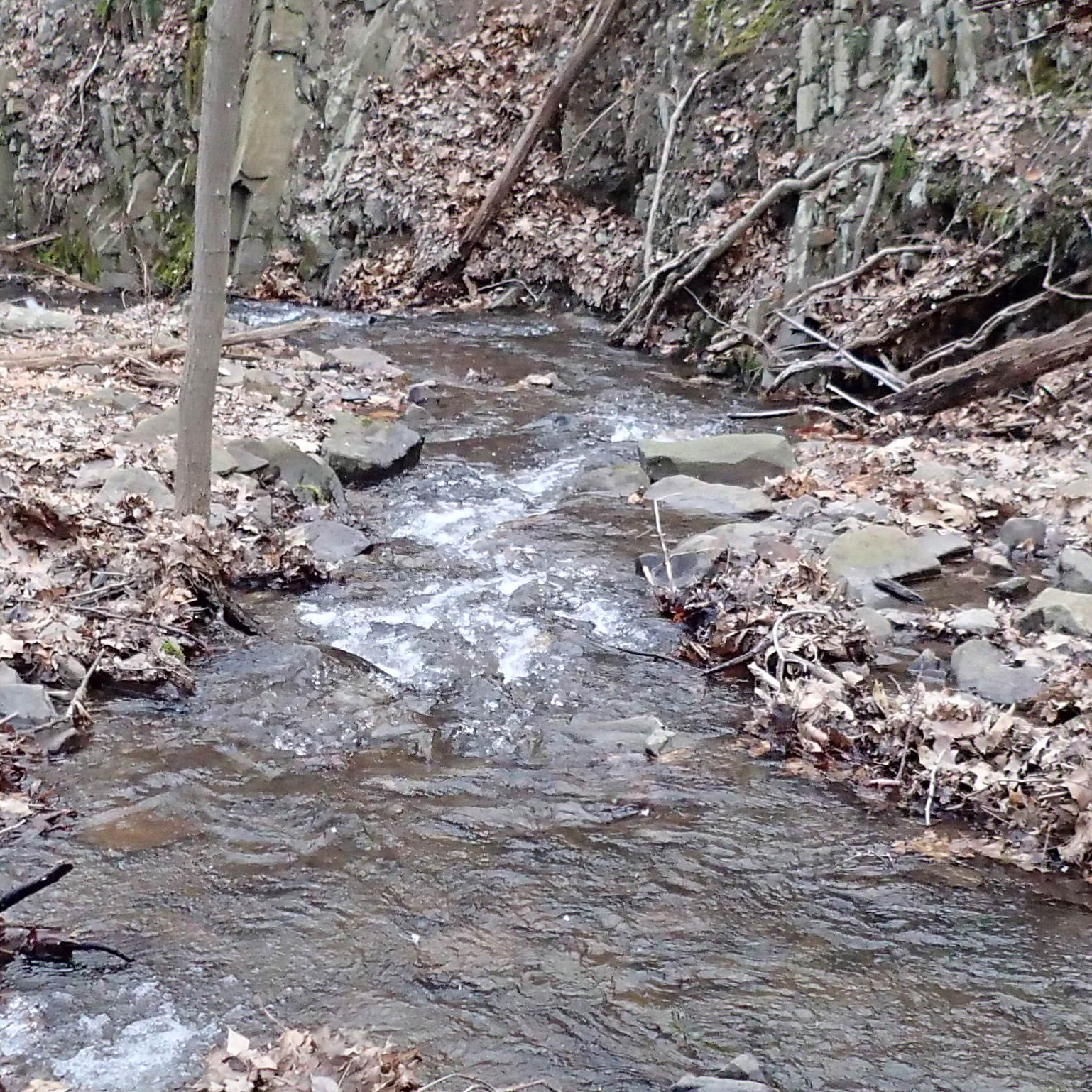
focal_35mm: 57
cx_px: 440
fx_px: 2034
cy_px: 673
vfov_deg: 29.9
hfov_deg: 30.0
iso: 800
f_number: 2
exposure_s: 1/500
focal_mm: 4.5
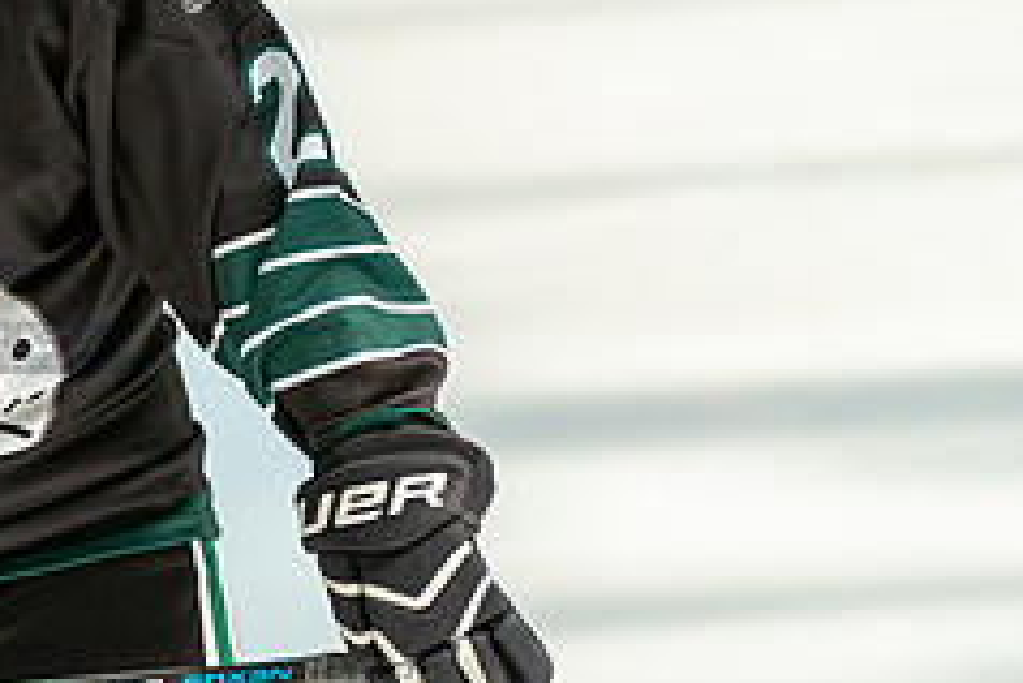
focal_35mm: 583
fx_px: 16576
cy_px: 307
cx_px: 221
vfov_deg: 2.4
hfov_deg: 3.5
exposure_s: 1/3200
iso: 1600
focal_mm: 197
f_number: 3.5
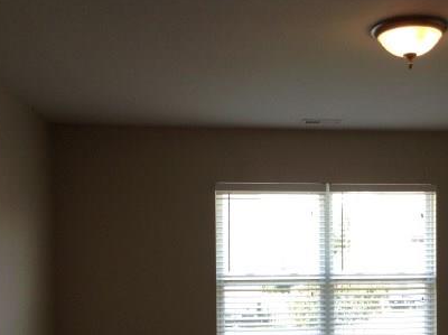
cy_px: 266
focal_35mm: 53
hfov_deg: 35.8
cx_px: 307
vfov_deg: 27.0
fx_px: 685
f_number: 2.4
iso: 40
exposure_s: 1/60
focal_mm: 3.3
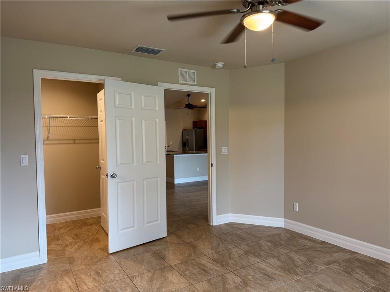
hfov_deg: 71.6
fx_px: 270
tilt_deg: -1.2
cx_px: 195
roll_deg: +1.1
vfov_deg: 56.8
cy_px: 146
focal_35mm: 24
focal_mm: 6.76
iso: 125
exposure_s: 1/60
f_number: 1.78
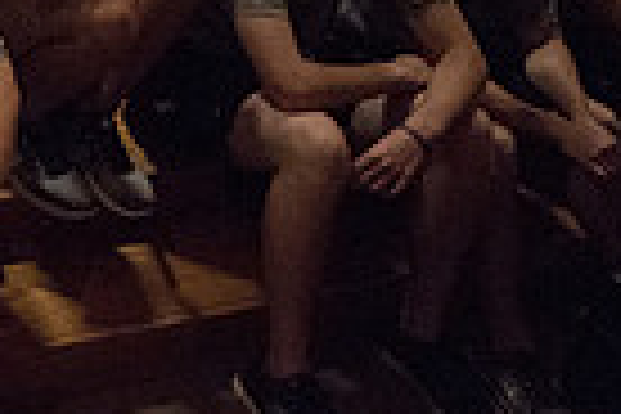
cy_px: -304
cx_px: -531
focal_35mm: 101
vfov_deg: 12.5
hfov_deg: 16.5
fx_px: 1742
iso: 5000
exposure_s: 1/200
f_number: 3.2
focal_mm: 24
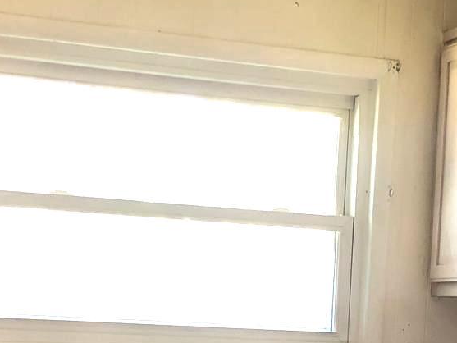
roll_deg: -1.6
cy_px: 519
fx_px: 1360
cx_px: 352
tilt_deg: -7.7
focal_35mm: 103
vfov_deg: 13.5
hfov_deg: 18.9
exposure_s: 1/15
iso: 40
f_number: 1.8
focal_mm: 4
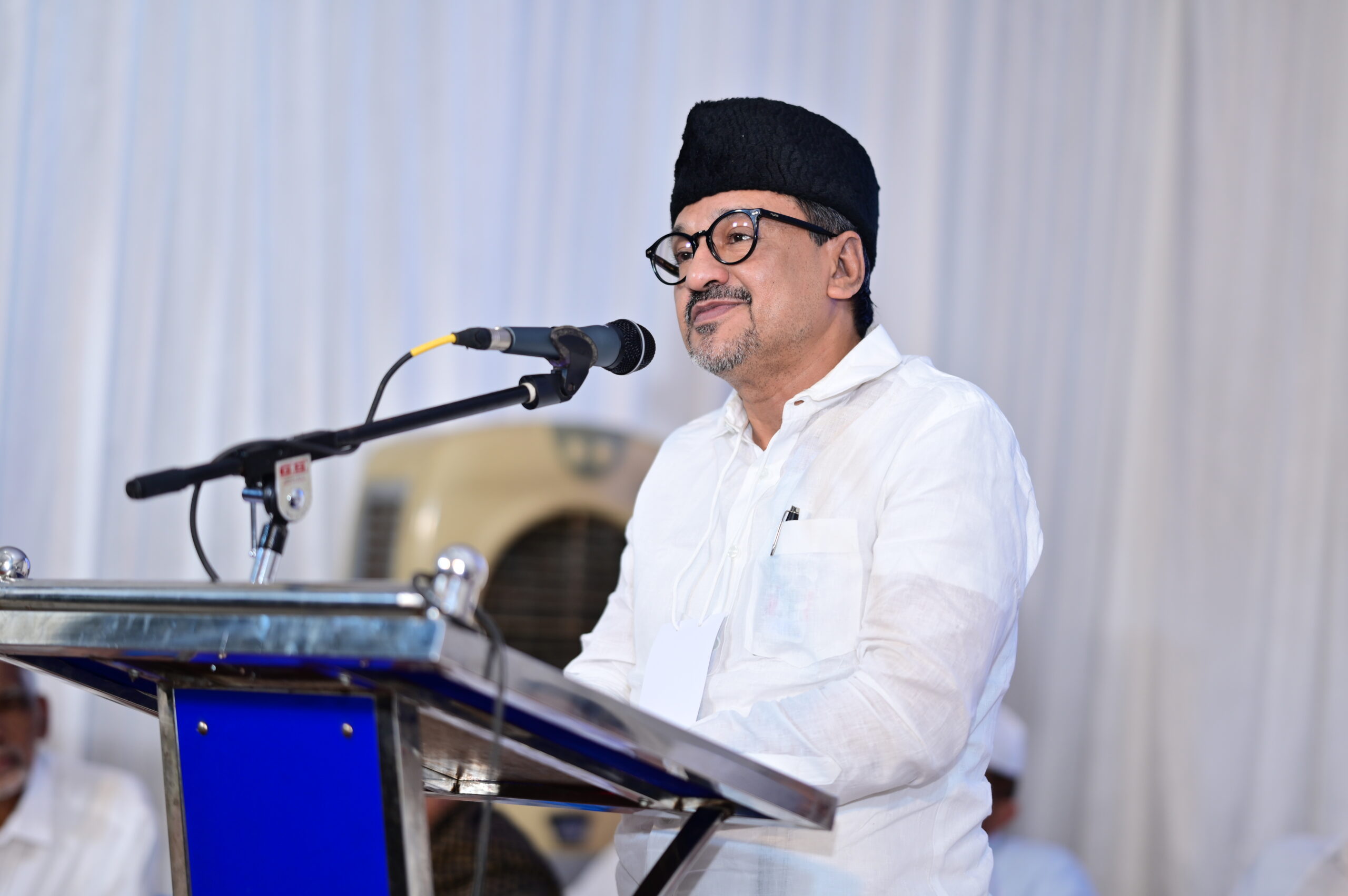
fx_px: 3180
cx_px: 674
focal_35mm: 85
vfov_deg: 16.0
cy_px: 448
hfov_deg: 23.9
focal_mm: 85
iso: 160
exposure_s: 1/160
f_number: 1.8
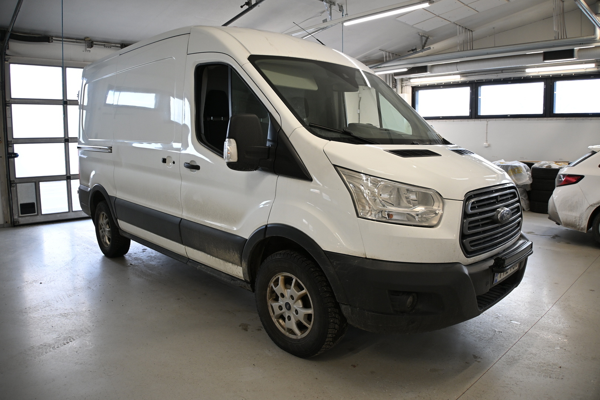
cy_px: 200
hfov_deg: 43.0
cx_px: 300
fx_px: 762
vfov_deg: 29.4
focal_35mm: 46
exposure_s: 1/125
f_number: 4.8
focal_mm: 30.5
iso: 400
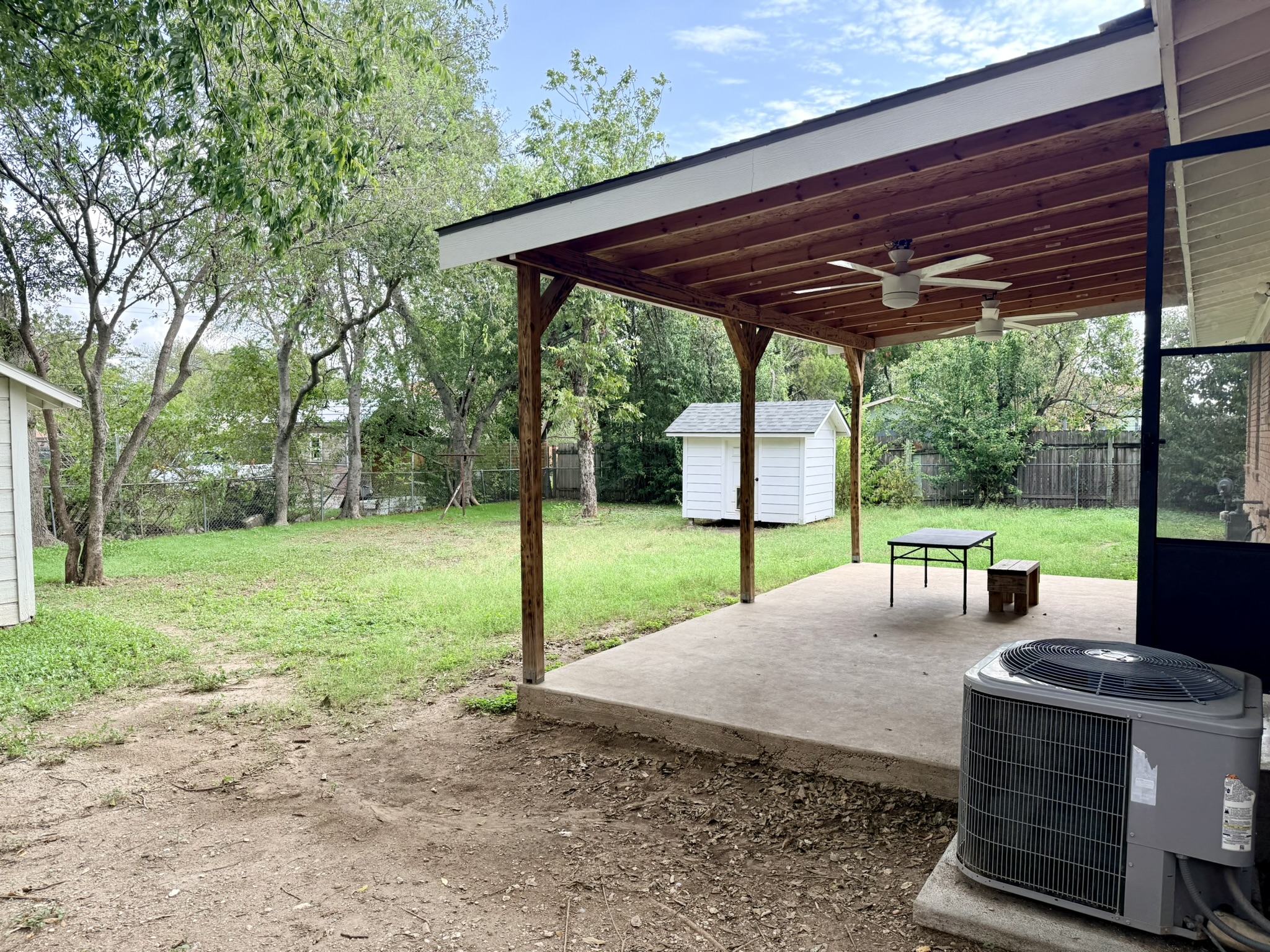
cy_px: 476
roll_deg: +0.2
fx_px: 881
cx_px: 635
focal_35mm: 24
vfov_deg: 56.8
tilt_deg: -2.6
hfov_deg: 71.6
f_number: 1.78
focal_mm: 6.76
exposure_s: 1/1361
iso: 100
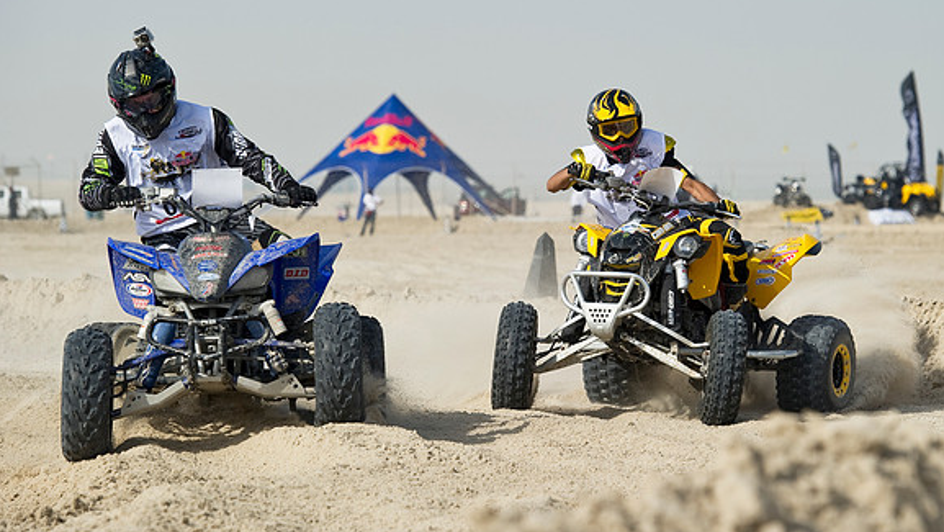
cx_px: 473
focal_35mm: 147
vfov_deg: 8.3
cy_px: 250
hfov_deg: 14.6
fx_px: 3681
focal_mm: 140
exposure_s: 1/2000
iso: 200
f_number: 5.6
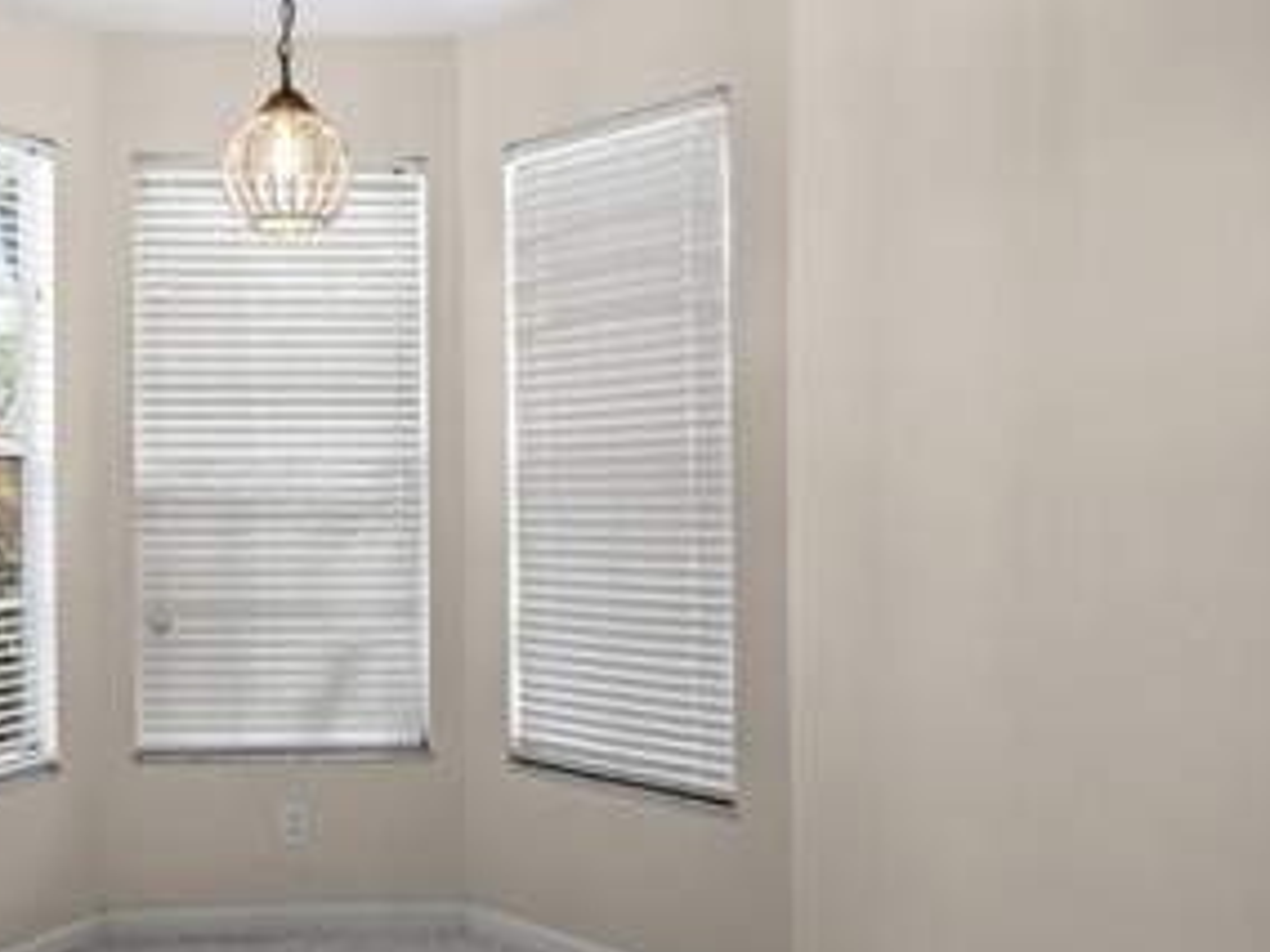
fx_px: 954
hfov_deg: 62.6
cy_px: 496
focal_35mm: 26
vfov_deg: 53.0
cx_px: 286
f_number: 10
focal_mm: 16
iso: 400
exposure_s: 1/8
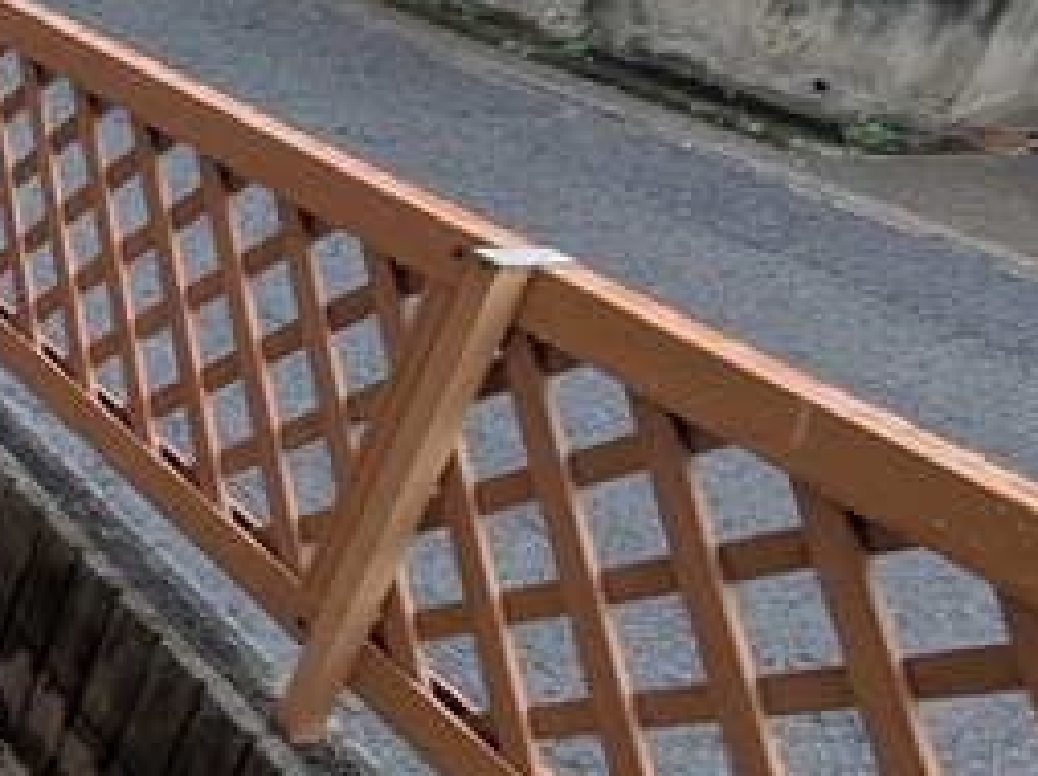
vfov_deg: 27.5
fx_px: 1588
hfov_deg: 22.7
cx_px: -781
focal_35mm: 53
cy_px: 417
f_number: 2.2
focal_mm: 1.83
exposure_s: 1/703
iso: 58
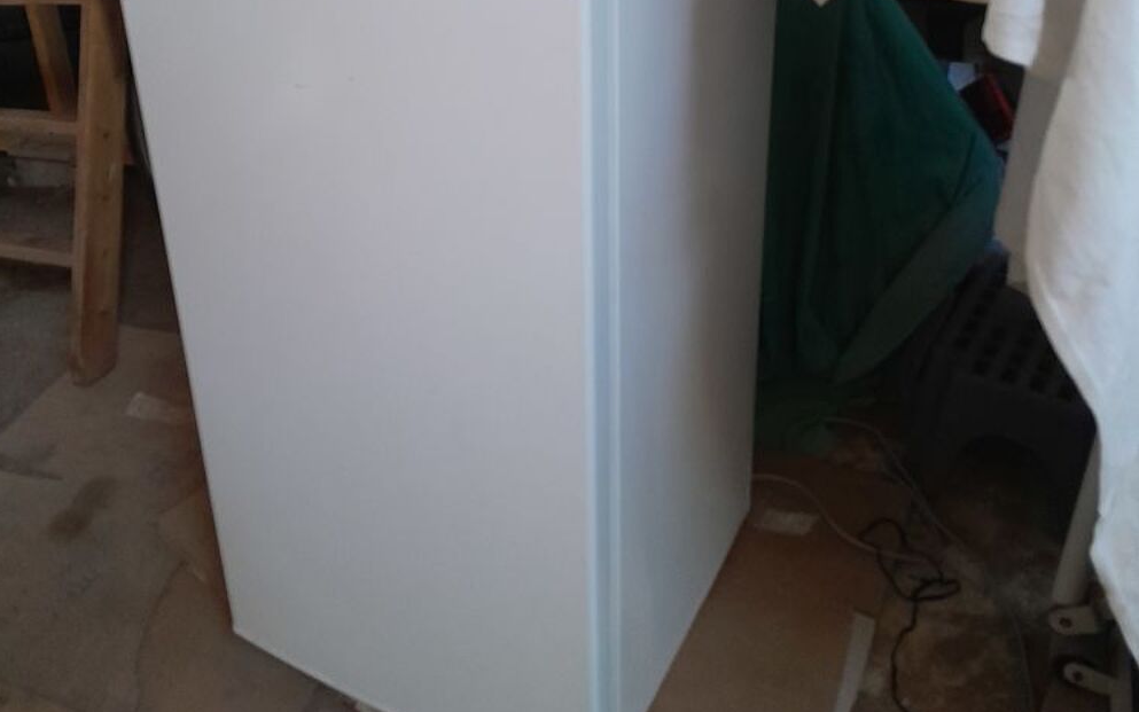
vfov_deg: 33.2
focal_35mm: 37
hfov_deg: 52.7
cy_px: 114
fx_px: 1149
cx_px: 567
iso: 500
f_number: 1.8
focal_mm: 3.98
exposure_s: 1/60
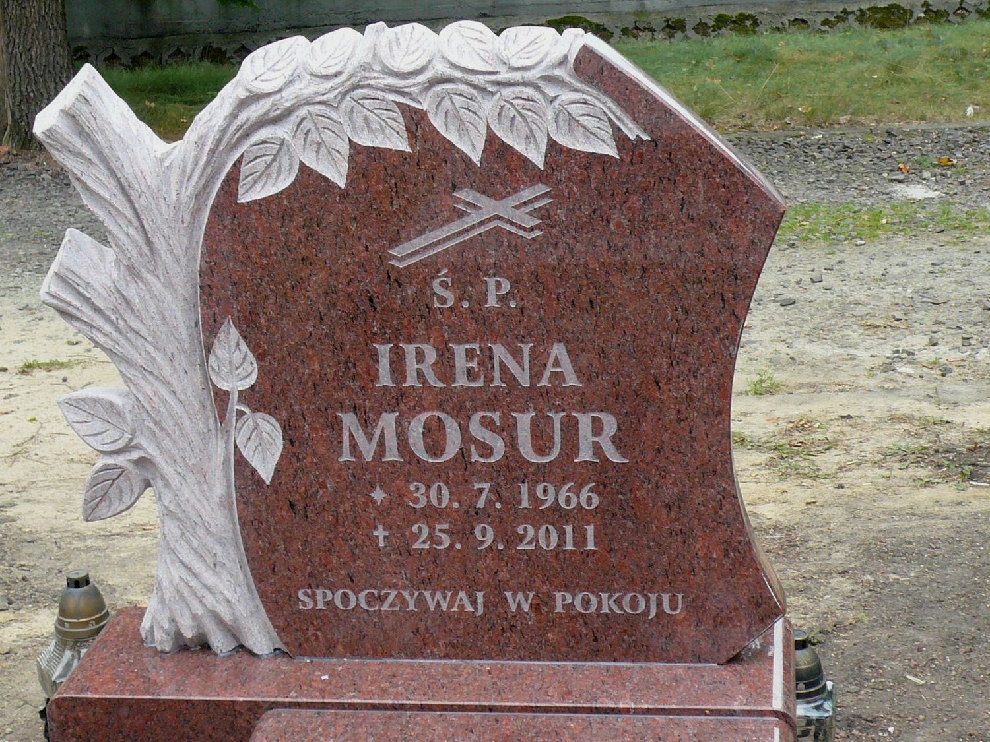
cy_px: 371
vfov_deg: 19.9
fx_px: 2116
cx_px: 495
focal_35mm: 74
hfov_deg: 26.3
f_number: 3.6
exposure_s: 1/100
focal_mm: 8.1
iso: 100
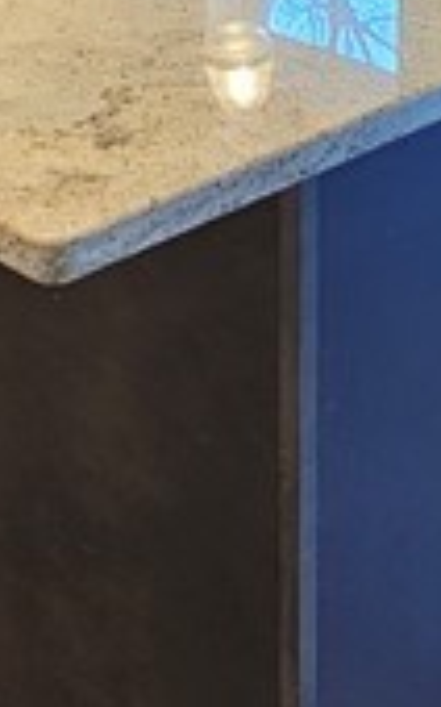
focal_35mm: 83
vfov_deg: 23.1
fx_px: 1599
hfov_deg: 15.5
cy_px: -116
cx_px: 21
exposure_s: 1/60
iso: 250
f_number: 2.2
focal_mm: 2.2
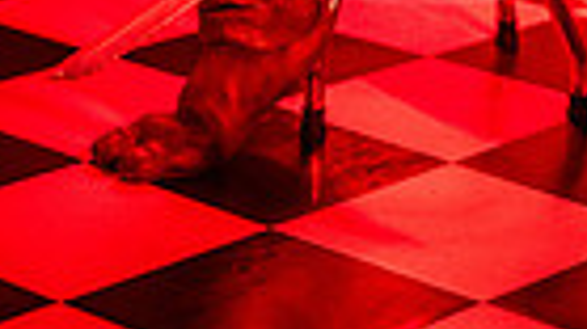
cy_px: -544
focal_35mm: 169
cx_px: 393
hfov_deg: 12.7
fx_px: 2629
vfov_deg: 6.7
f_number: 1.2
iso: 1000
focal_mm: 50
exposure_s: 1/250
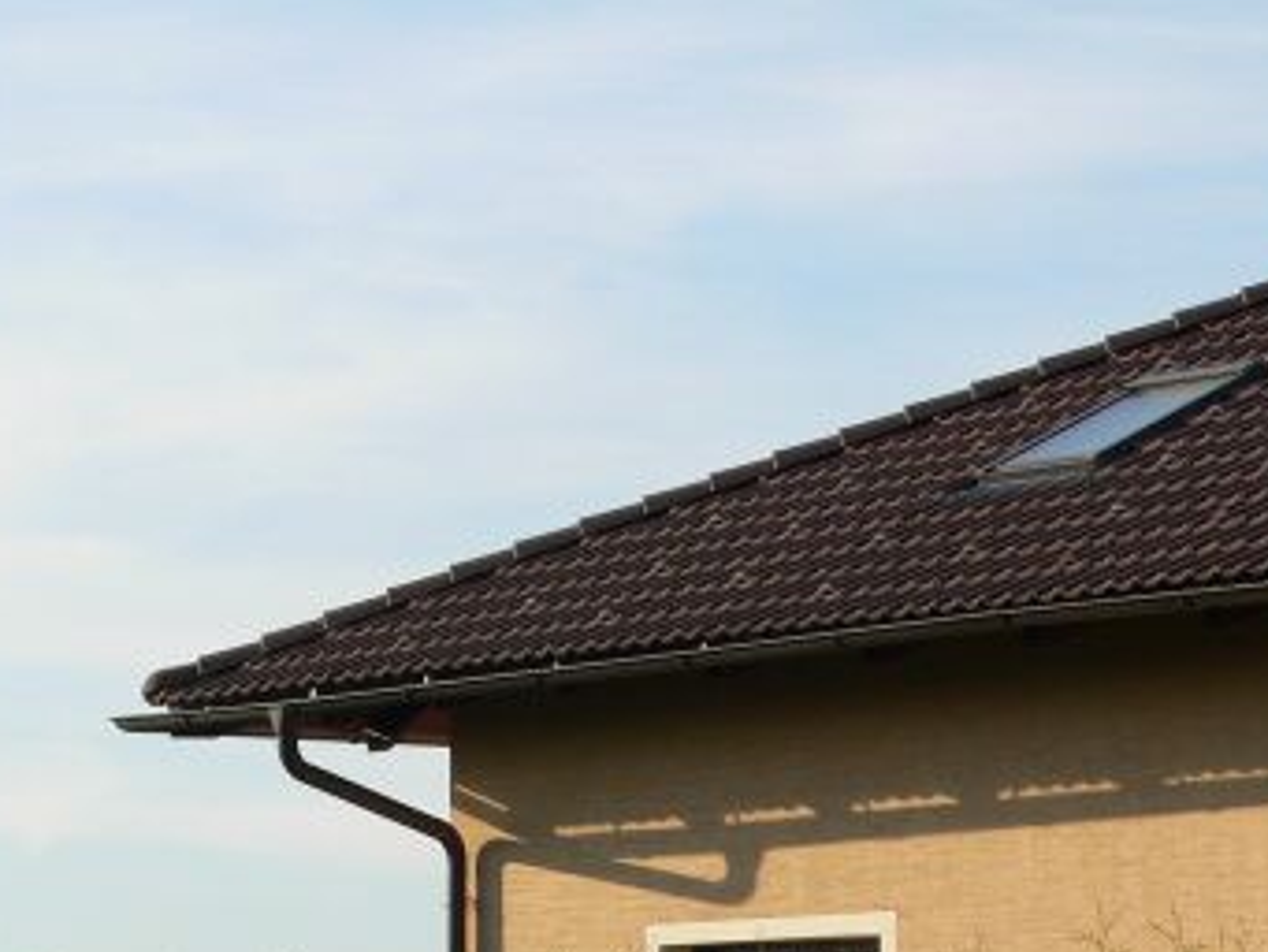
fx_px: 6119
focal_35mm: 167
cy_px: 885
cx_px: 190
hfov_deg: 11.8
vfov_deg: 8.9
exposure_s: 1/500
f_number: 4
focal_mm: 14.8
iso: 80
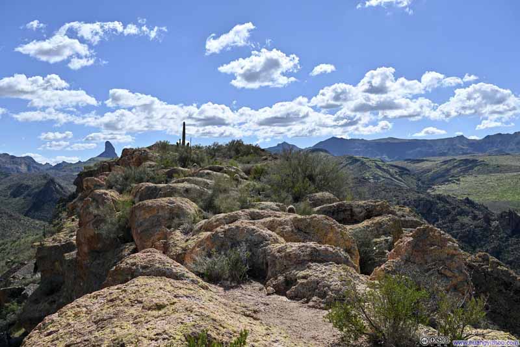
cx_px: 260
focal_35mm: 32
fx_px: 455
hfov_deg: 59.5
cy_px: 174
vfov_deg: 41.7
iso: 100
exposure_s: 1/1250
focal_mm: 31.5
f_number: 5.6
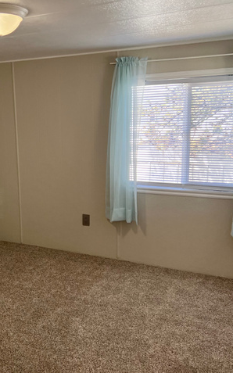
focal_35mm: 37
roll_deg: +2.1
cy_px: 186
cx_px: 73
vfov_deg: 52.8
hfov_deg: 34.0
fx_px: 376
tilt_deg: -9.0
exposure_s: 1/120
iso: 125
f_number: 1.5
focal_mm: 5.7
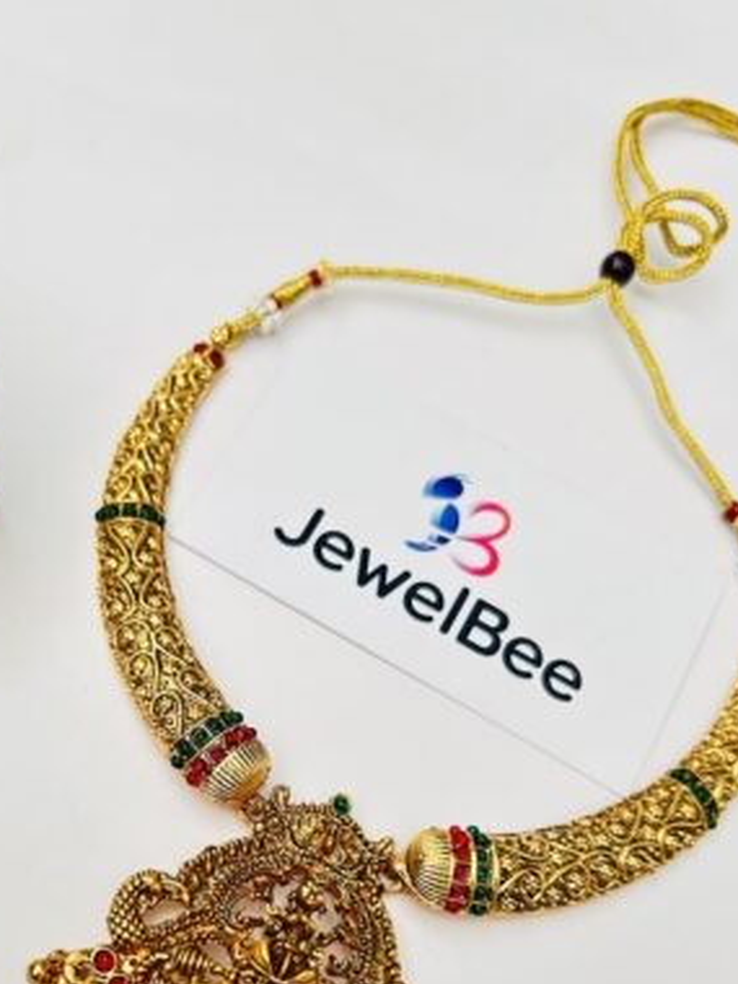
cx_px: 256
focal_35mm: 41
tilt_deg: -68.7
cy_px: 772
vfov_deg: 43.8
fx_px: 1165
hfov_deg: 34.9
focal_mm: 5.7
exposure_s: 1/100
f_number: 1.5
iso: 100
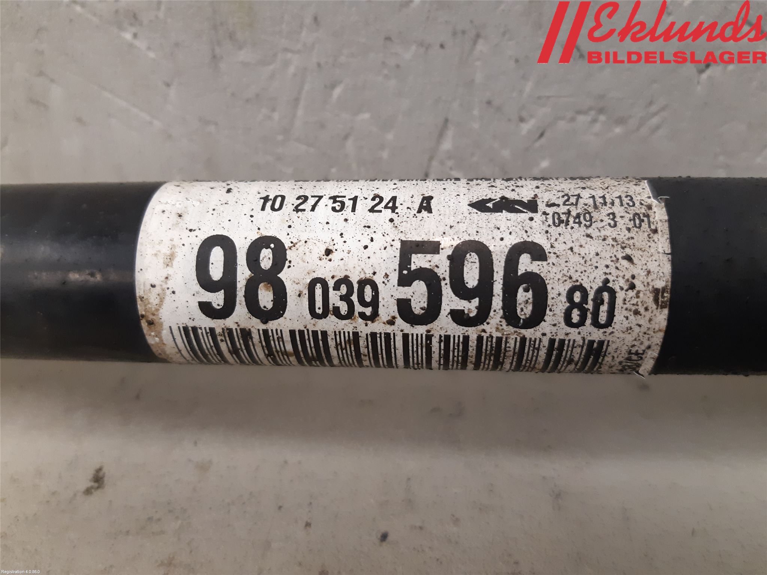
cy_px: 288
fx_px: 576
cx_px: 384
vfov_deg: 53.1
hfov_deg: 67.3
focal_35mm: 26
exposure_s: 1/50
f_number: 1.7
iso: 250
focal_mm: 3.93
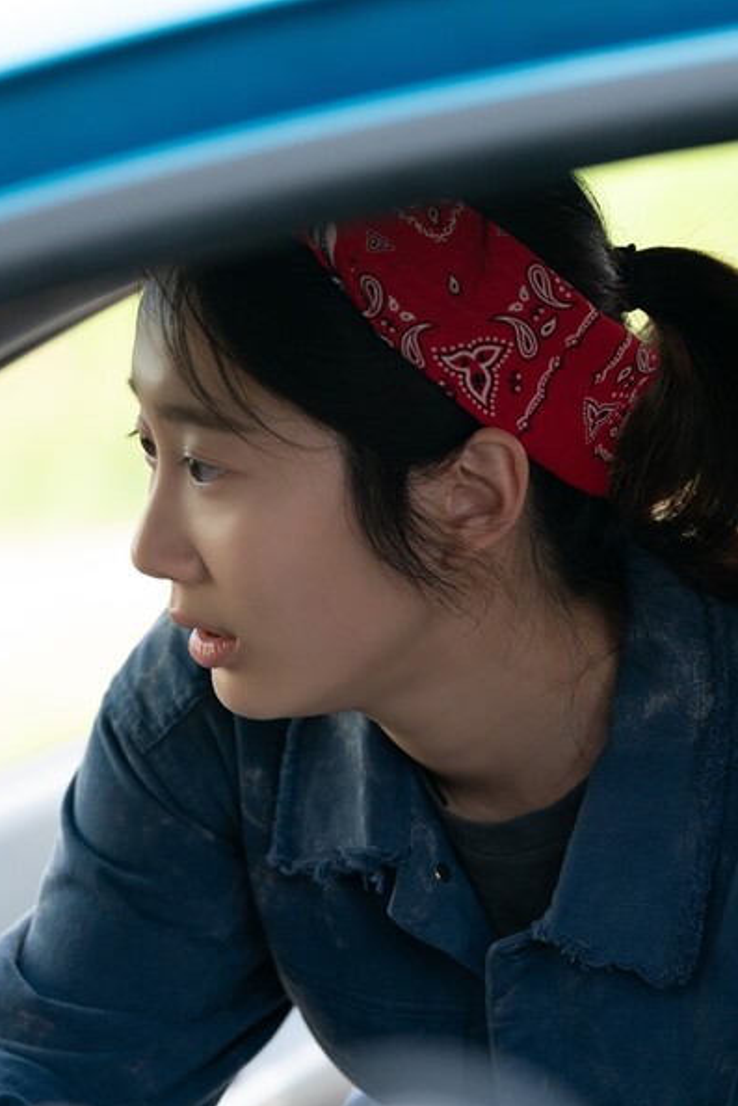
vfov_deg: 11.8
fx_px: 5347
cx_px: 102
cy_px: 556
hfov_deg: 7.9
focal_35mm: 174
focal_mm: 115
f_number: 4.5
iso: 800
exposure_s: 1/320
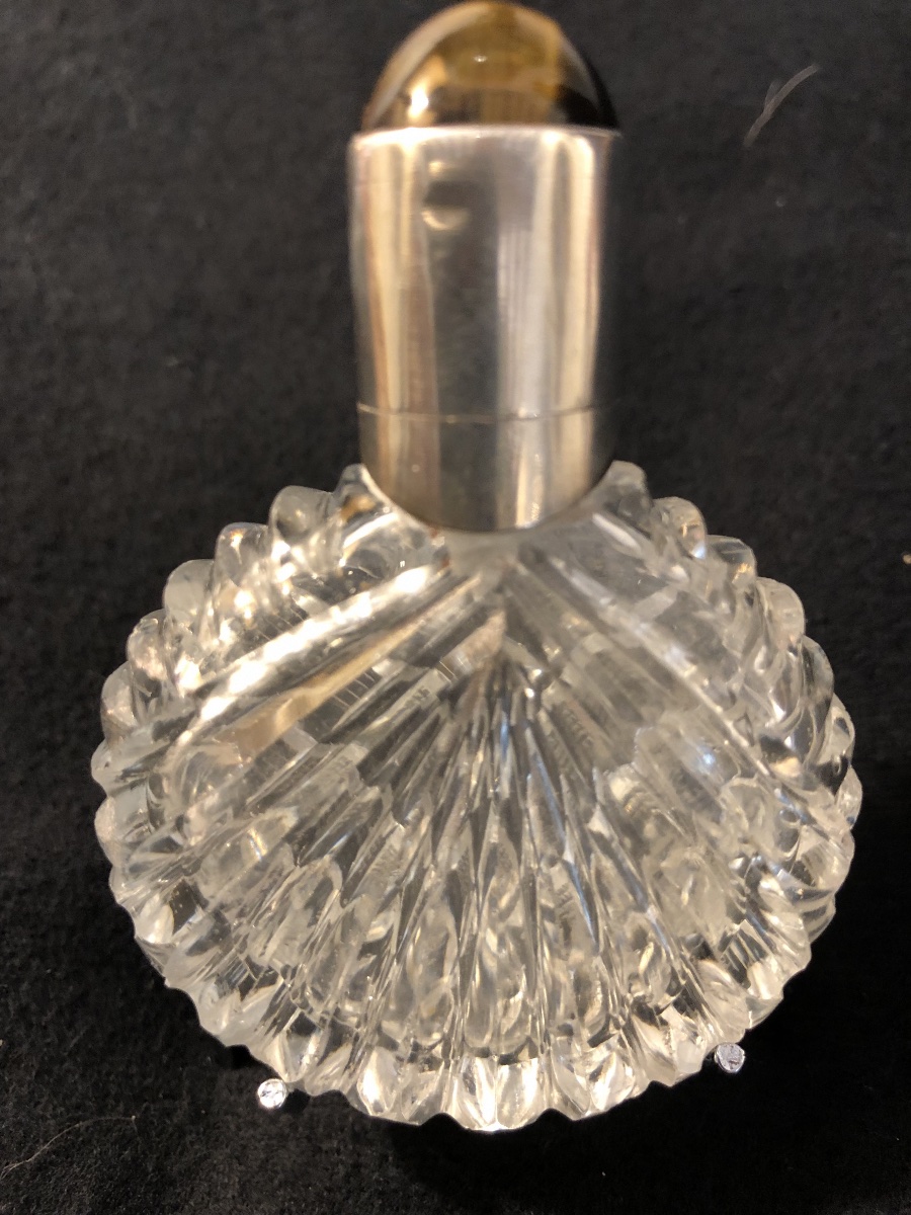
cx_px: 456
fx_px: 983
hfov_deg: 49.7
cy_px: 608
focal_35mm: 28
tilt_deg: -63.8
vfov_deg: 63.4
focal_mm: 3.99
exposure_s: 1/17
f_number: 1.8
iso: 80
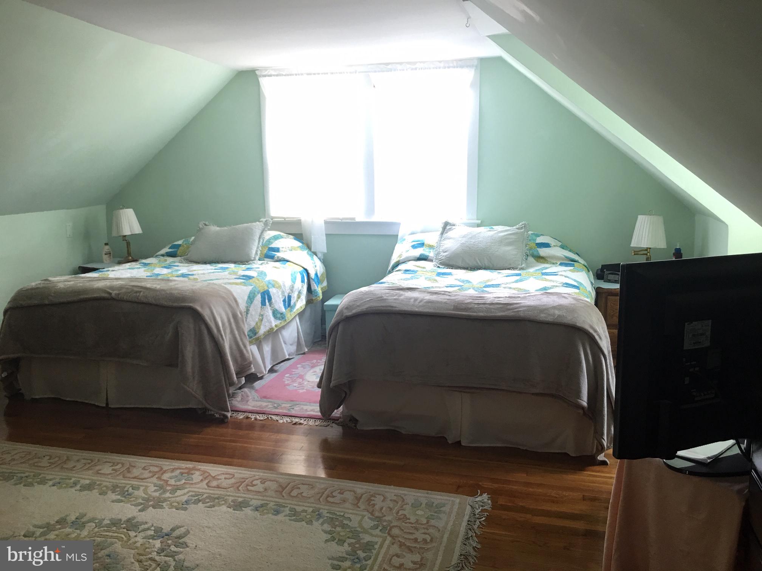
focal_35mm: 29
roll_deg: -0.7
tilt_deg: -8.0
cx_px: 381
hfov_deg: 61.7
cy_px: 286
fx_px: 638
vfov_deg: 48.2
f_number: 2.2
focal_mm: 4.15
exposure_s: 1/15
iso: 40
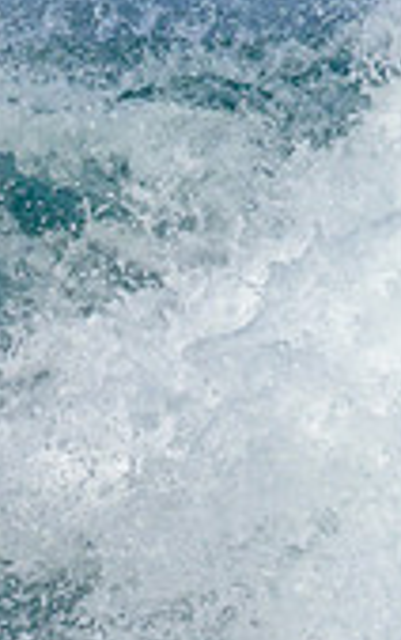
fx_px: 50196
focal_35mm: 2878
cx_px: -366
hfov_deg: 0.5
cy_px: 328
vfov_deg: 0.7
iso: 500
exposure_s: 1/1600
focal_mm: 590
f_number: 11
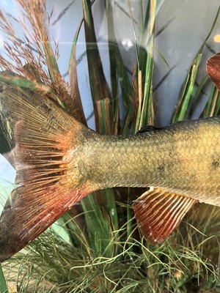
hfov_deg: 53.1
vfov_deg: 67.3
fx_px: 220
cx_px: 110
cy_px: 146
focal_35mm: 26
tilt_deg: -16.9
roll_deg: +0.5
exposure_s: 1/103
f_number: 1.6
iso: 125
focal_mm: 5.1
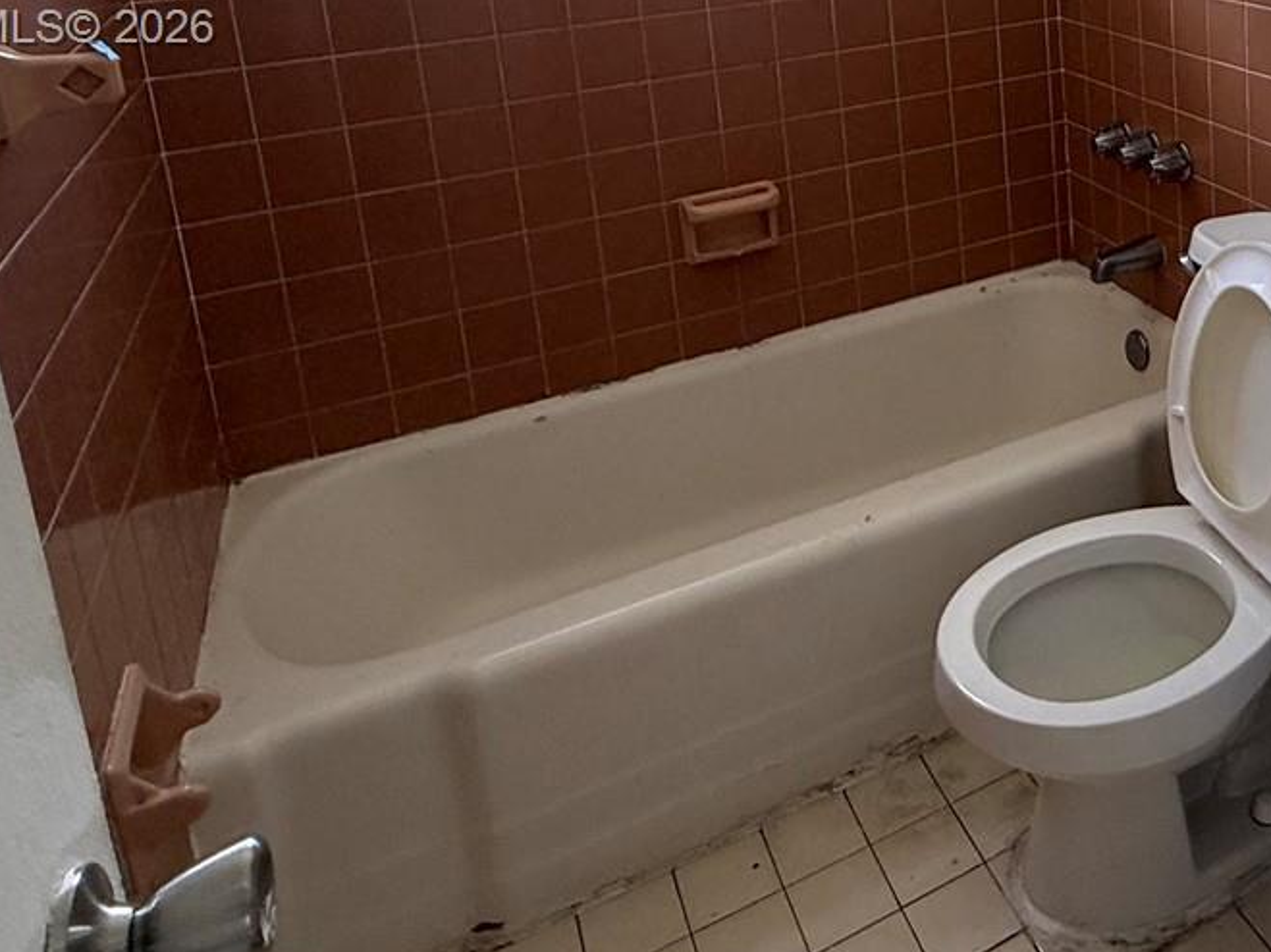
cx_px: 1157
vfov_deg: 37.9
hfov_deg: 48.0
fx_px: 1248
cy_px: 31
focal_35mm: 34
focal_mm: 2.22
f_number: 2.2
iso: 160
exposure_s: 1/121
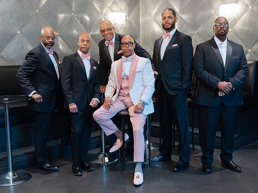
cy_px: 96
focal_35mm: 47
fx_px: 348
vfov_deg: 31.0
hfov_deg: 40.6
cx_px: 125
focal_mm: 55
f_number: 4
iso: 6400
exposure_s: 1/210
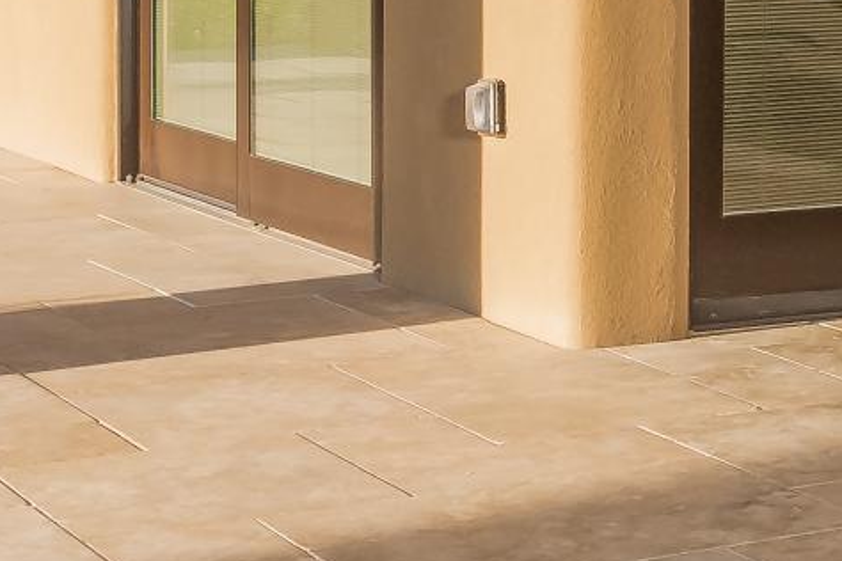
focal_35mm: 114
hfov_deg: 17.3
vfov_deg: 11.7
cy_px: -153
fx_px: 2666
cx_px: 925
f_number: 8
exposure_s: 1/200
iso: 640
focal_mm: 18
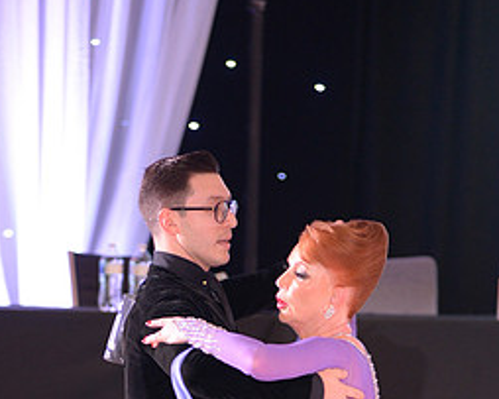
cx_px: 241
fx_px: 4576
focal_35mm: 310
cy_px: 544
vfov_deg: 5.0
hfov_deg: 6.2
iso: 2000
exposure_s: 1/250
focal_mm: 145
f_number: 3.2
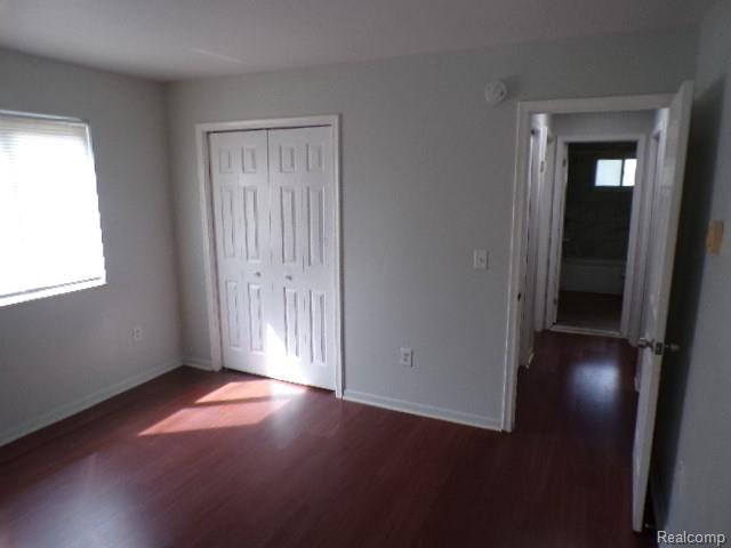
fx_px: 507
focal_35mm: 24
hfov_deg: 71.6
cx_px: 366
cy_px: 274
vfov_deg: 56.8
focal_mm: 4.3
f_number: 3
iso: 120
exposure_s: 1/34
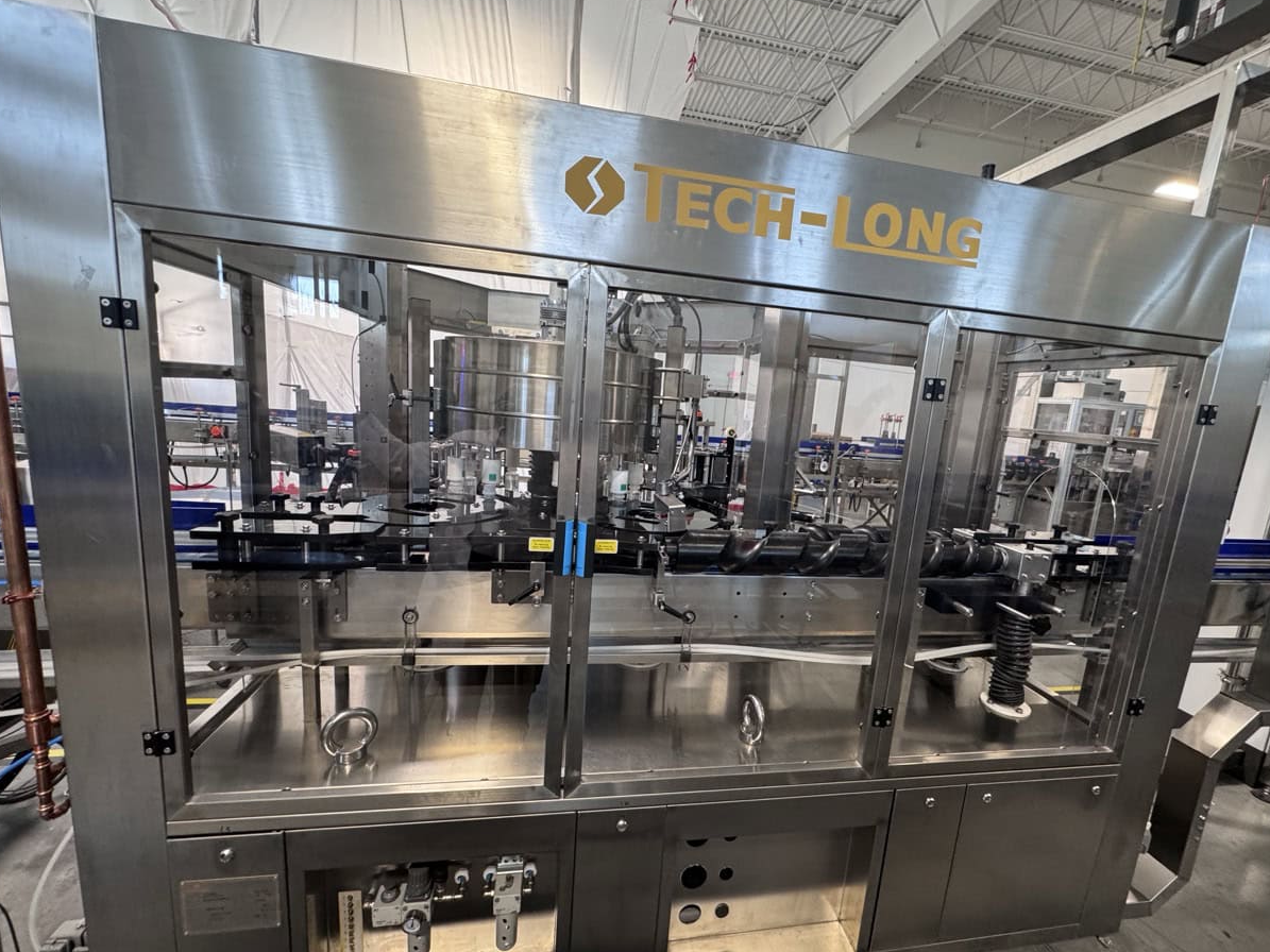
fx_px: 550
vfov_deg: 81.7
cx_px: 667
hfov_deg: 98.1
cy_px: 494
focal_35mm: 15
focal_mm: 2.2
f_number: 2.2
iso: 250
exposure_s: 1/60
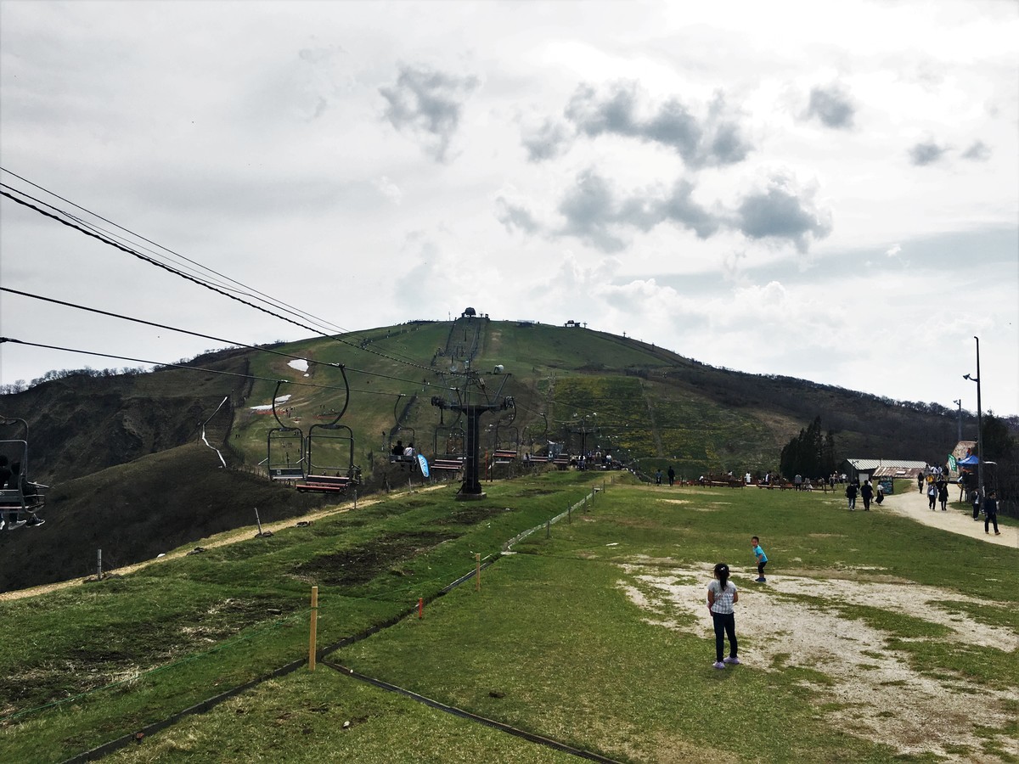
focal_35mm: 29
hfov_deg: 61.7
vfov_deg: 48.2
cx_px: 510
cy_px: 382
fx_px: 854
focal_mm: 4.15
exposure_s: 1/3205
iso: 25
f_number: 2.2
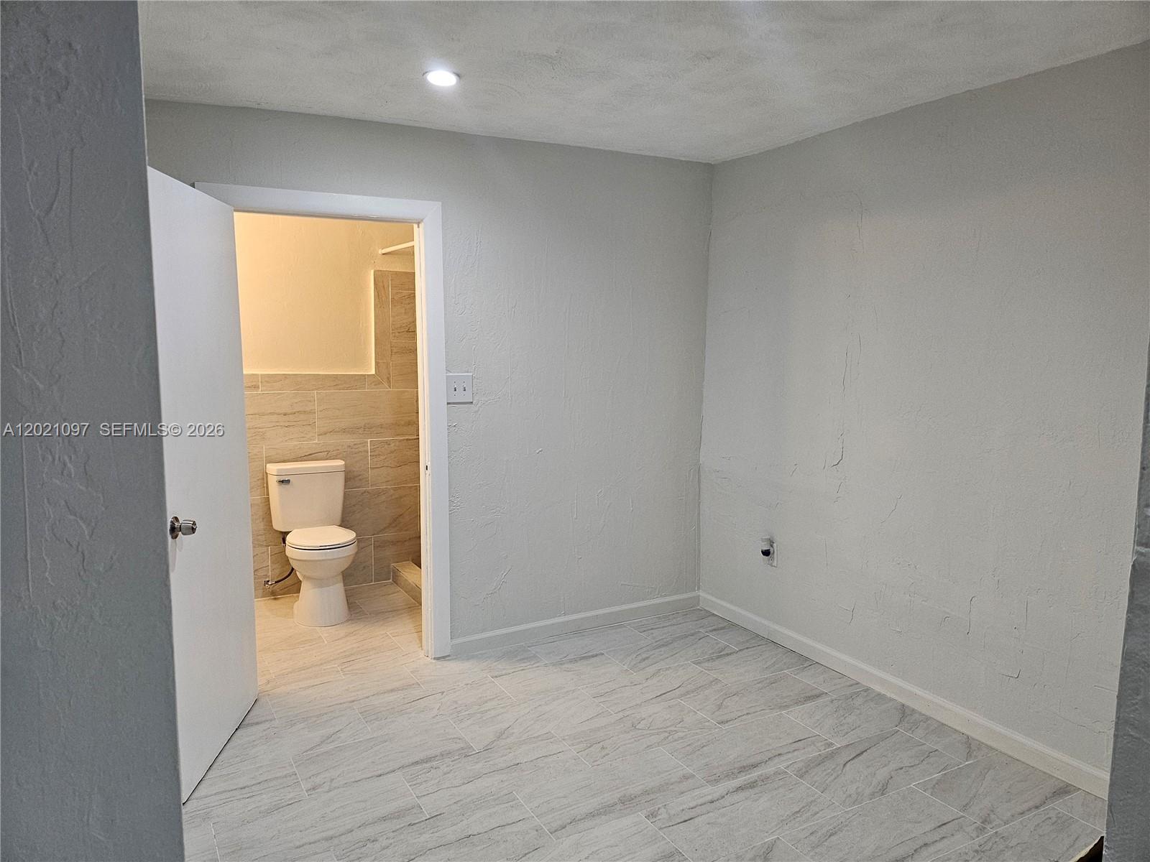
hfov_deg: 71.6
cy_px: 431
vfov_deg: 56.8
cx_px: 575
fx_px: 797
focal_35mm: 24
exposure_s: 1/120
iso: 250
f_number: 1.8
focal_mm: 5
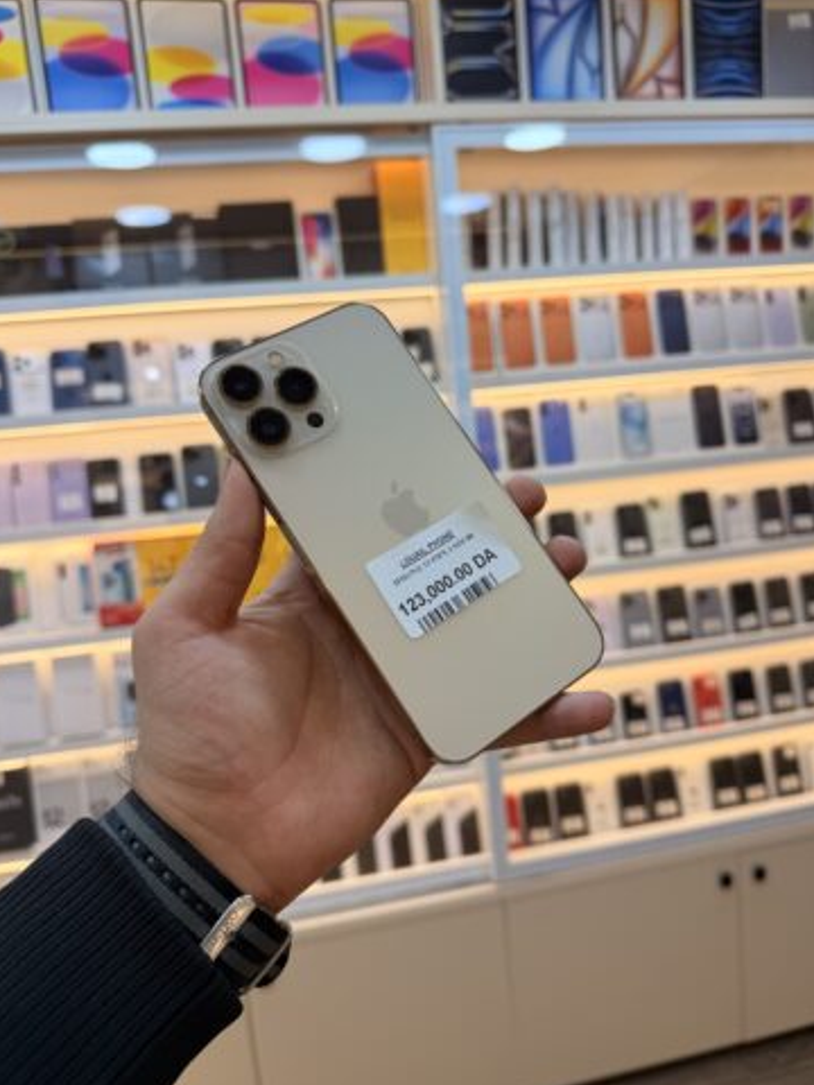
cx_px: 415
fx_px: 784
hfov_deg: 54.9
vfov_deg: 69.4
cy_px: 538
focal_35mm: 25
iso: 80
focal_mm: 6.76
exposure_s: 1/539
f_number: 1.78
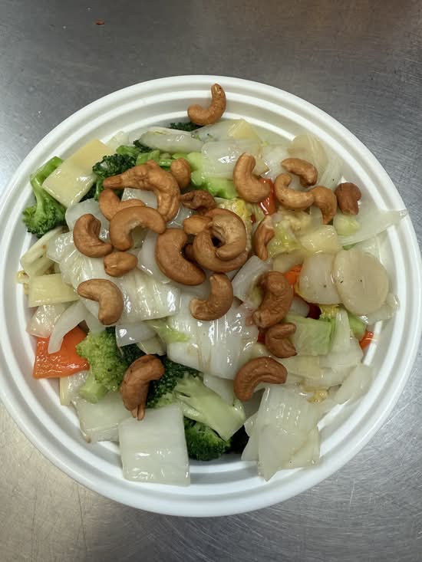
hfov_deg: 56.8
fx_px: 390
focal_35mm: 24
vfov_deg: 71.6
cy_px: 281
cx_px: 211
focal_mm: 2.22
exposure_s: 1/103
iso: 200
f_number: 2.2
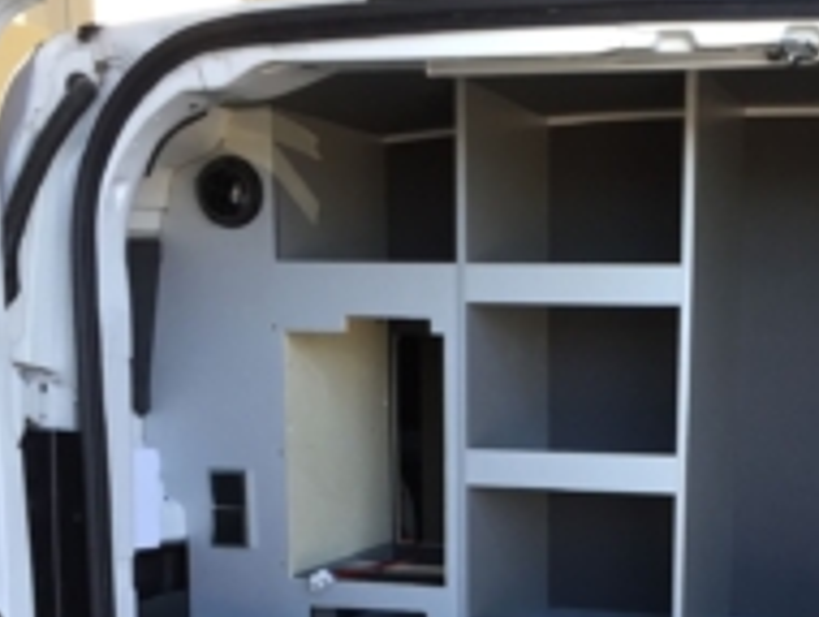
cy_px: 630
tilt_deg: -11.5
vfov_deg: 23.0
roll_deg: -2.1
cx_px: 612
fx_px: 1445
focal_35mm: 61
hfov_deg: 31.1
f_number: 2.2
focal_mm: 4.15
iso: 32
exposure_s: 1/33
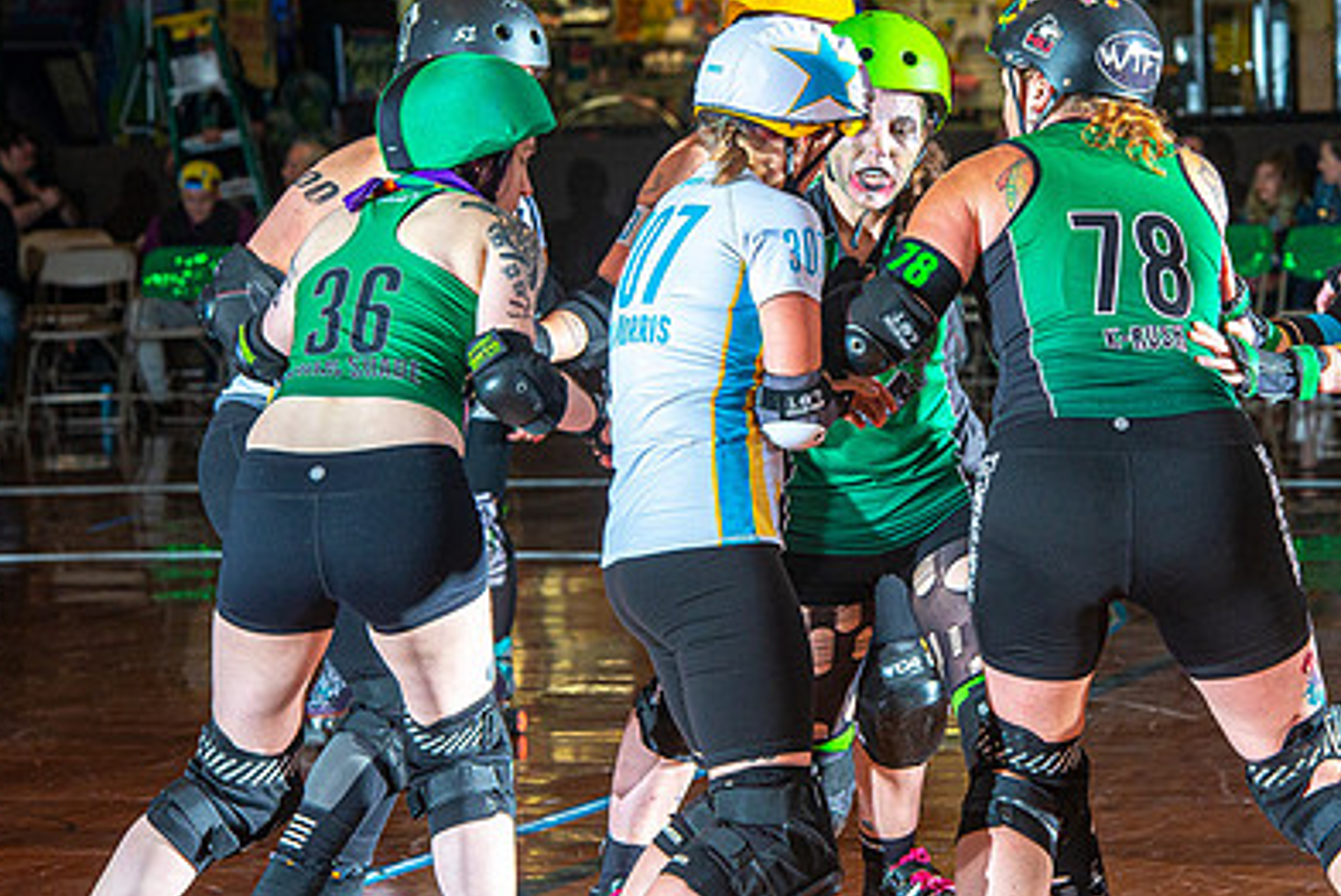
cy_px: 412
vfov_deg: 6.6
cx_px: 950
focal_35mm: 208
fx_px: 7753
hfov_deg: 9.9
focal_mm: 130
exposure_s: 1/160
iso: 640
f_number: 8
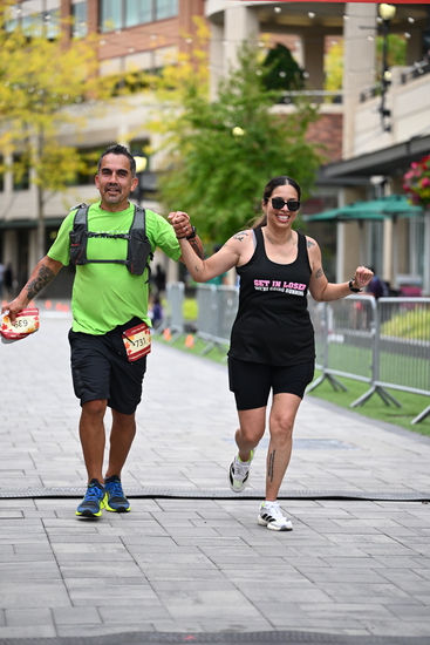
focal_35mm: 103
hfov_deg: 13.3
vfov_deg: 19.8
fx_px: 1844
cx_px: 215
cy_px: 322
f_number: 2.8
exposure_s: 1/5000
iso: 1600
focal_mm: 103
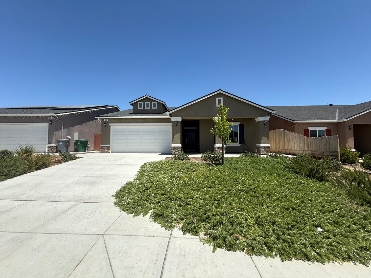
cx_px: 186
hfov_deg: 102.1
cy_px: 139
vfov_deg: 85.7
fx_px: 150
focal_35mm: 14
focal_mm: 2.22
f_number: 2.2
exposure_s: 1/1464
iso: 50
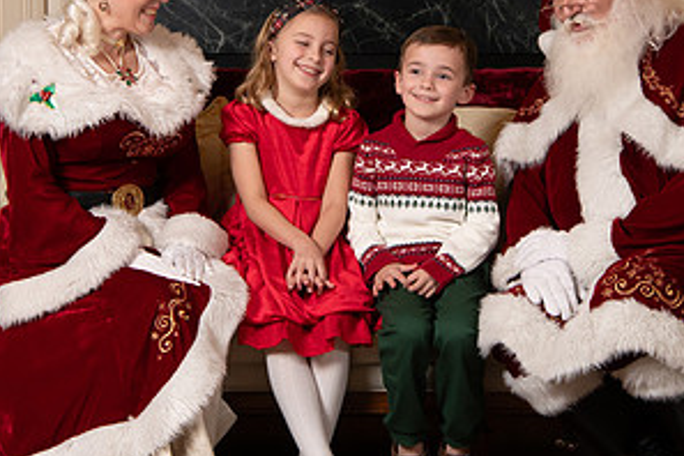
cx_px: 357
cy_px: 177
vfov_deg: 12.9
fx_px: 2014
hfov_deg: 19.3
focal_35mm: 106
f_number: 8
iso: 1600
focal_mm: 48
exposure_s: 1/160
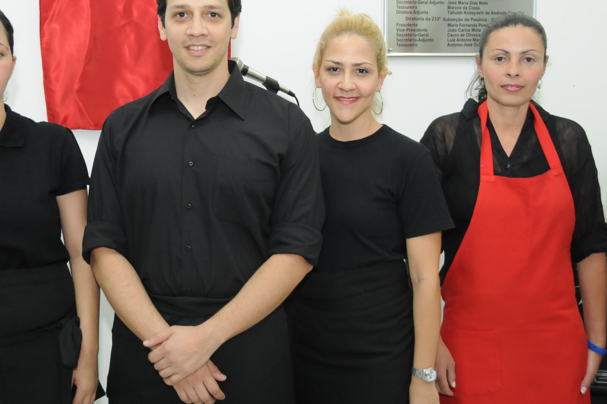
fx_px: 808
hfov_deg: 41.0
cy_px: 172
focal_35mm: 48
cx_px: 252
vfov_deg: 28.0
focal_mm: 26
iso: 1250
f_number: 4
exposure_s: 1/50
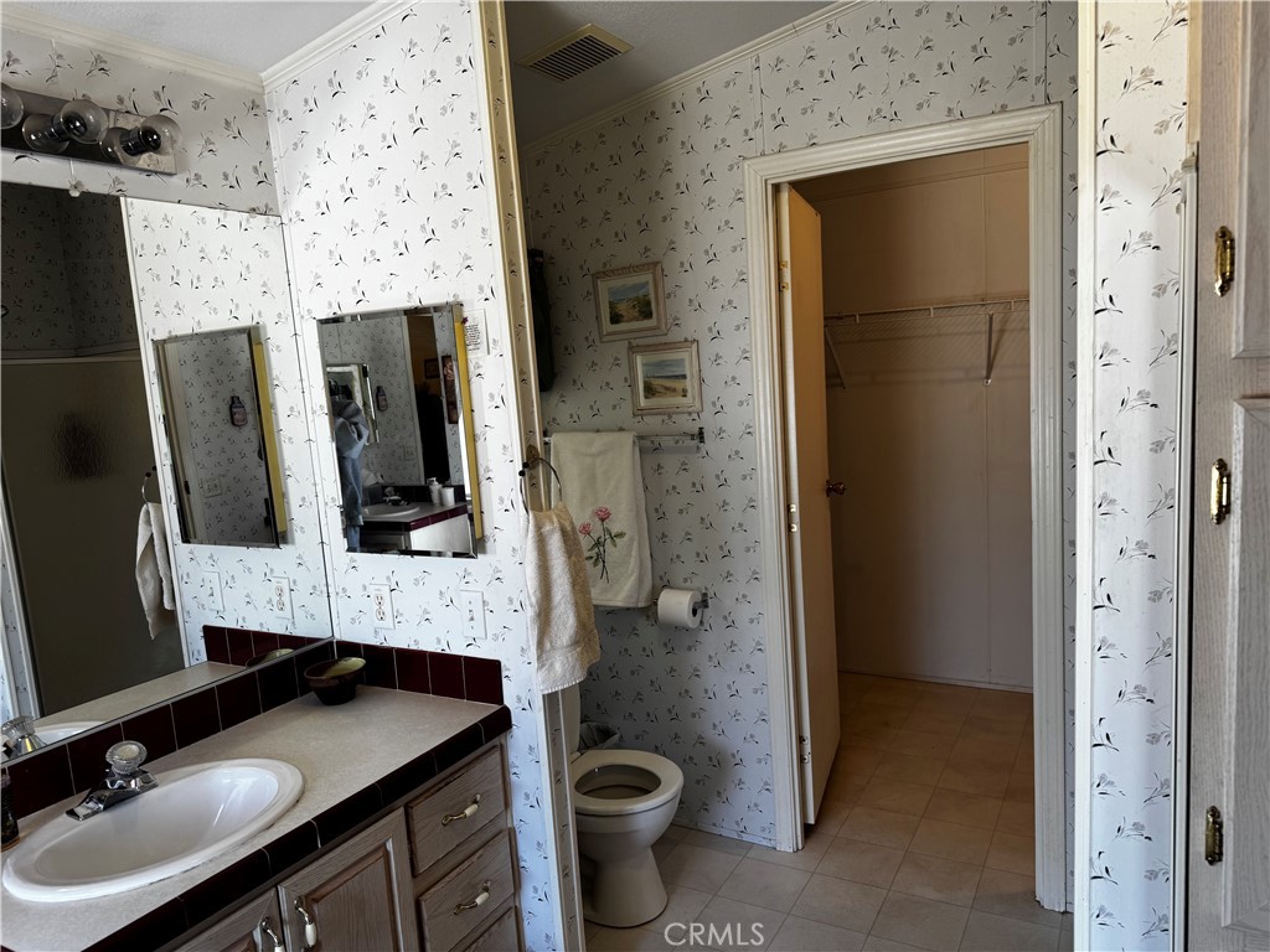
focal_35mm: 24
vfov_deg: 56.8
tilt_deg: -8.7
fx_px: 881
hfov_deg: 71.6
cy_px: 476
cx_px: 635
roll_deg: +3.8
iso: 100
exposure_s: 1/120
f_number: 1.78
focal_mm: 6.76
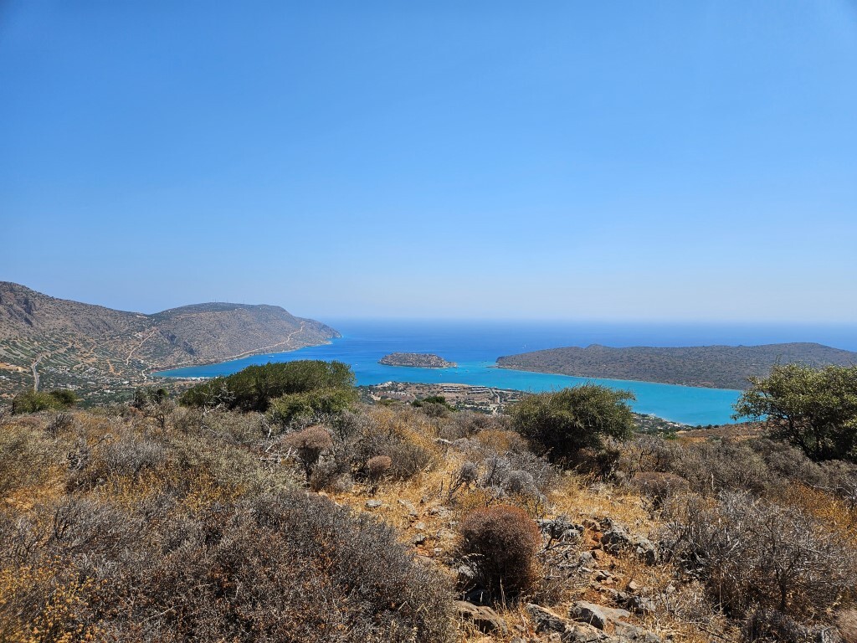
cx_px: 428
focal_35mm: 23
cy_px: 322
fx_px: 569
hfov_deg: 73.9
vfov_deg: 58.9
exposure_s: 1/3185
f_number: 1.8
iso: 25
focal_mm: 5.4
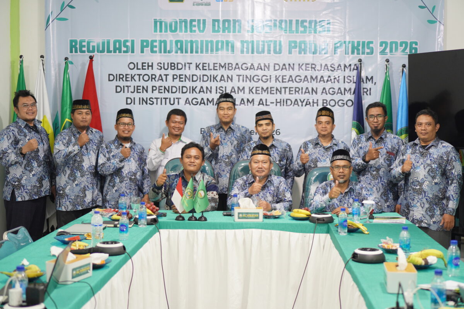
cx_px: 232
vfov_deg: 25.8
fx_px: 677
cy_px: 154
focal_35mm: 52
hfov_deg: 37.9
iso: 200
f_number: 1.8
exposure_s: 1/100
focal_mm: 35
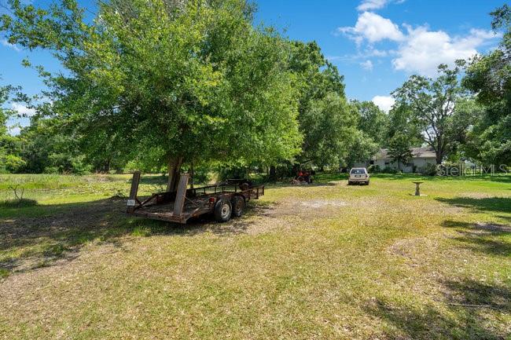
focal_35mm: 17
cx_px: 256
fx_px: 241
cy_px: 170
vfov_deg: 70.4
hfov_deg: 93.3
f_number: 10
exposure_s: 1/100
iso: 100
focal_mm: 17
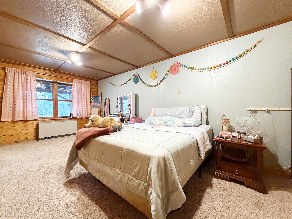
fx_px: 118
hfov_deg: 102.1
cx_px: 146
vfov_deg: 85.7
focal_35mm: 14
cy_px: 110
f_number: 2.2
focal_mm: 2.22
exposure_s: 1/60
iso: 640
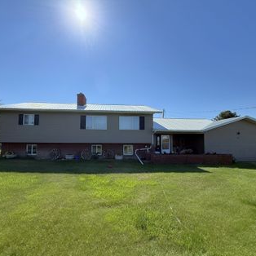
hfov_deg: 83.8
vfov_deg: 84.0
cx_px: 118
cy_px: 131
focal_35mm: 17
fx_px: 142
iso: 20
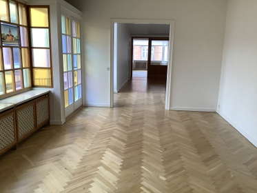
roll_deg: -1.0
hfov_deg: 58.3
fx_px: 230
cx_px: 128
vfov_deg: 45.5
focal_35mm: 31
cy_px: 96
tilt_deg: -8.9
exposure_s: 1/100
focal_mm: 3.3
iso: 64
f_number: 2.4
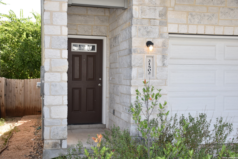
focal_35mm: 45
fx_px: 298
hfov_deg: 43.6
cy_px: 80
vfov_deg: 29.9
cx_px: 119
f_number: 4
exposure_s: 1/200
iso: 100
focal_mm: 30
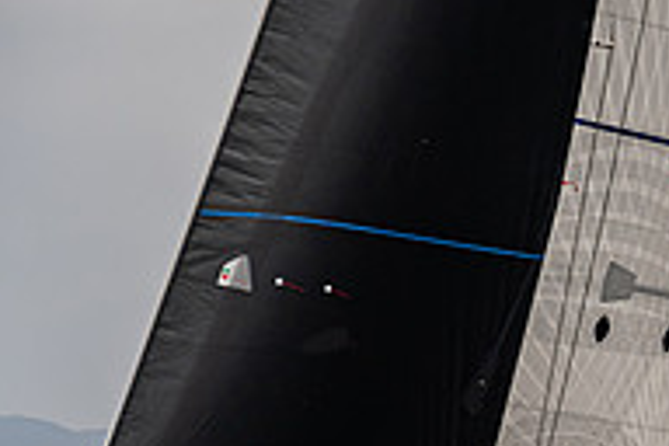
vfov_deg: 3.1
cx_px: 996
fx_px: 8213
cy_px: 569
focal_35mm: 442
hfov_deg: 4.6
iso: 250
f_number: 6.3
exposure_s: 1/1250
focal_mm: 125
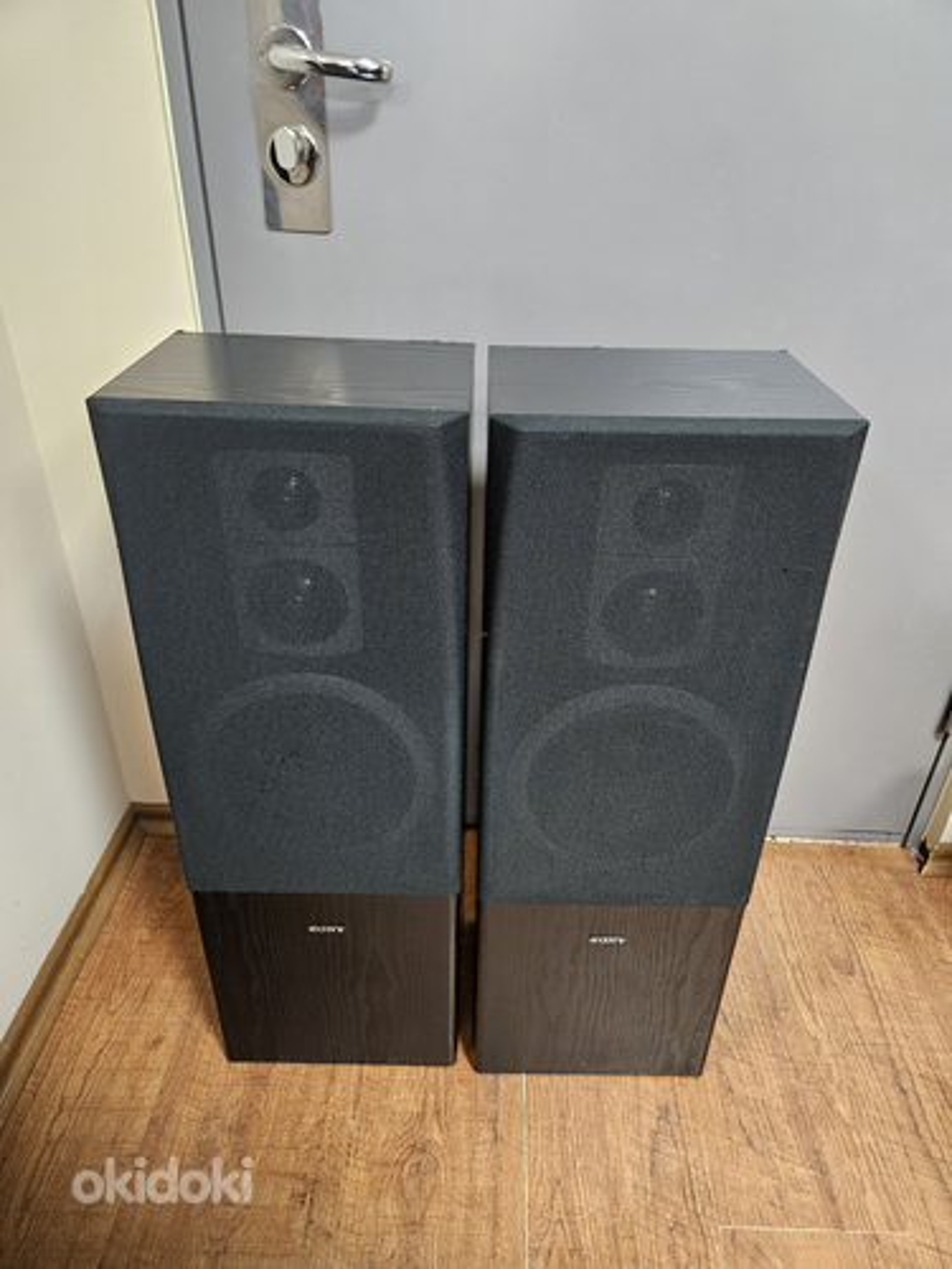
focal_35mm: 23
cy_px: 634
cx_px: 476
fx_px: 843
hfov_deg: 58.9
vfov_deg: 73.9
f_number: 1.8
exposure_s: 1/25
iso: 500
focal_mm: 5.4
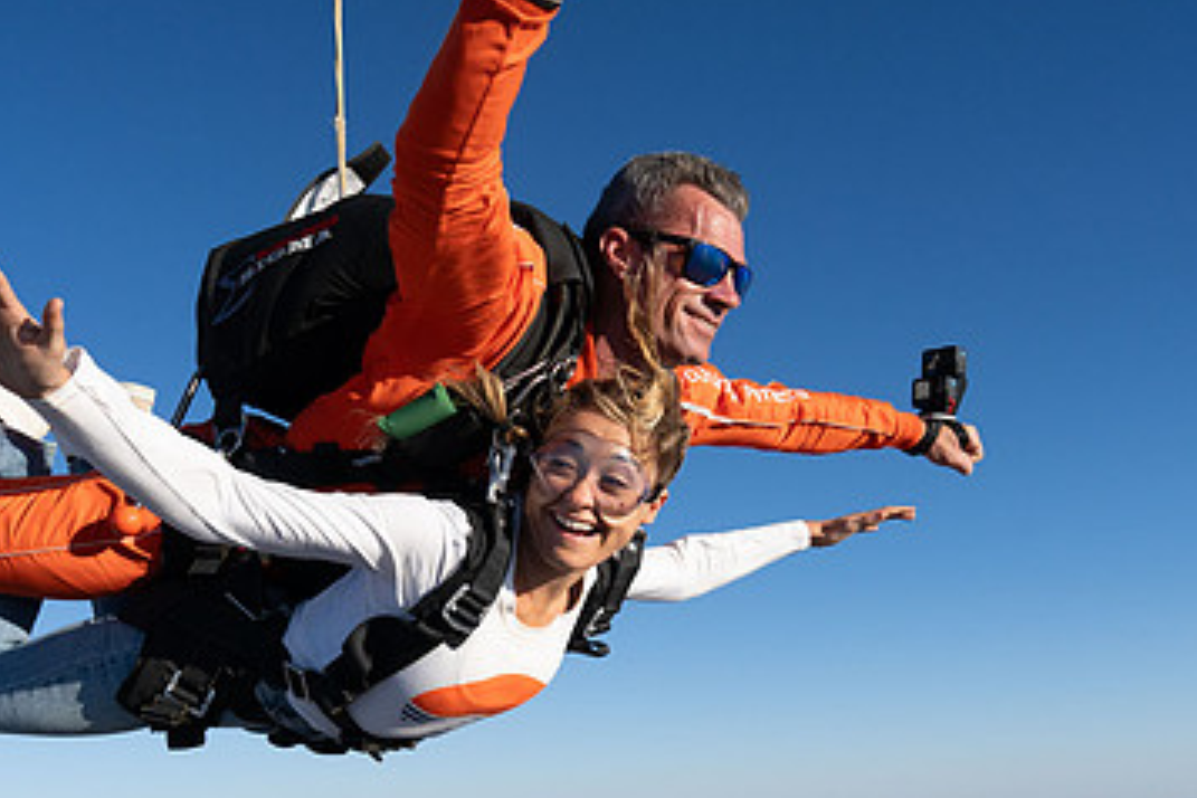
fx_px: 1297
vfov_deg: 33.7
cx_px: 590
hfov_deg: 49.6
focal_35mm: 39
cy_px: 575
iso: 800
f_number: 8
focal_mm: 24
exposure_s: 1/2000
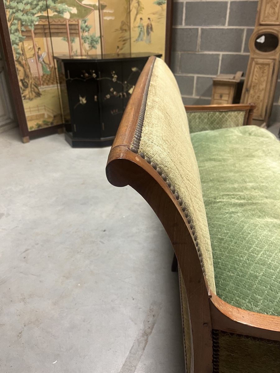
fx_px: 280
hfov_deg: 53.1
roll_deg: -0.9
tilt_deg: -29.9
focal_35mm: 26
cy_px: 186
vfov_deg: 67.3
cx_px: 140
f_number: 1.6
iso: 160
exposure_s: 1/50
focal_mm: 5.1
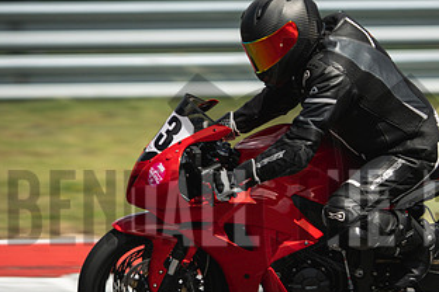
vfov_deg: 2.5
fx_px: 6804
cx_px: 304
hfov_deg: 3.7
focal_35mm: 558
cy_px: 210
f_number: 2
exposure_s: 1/400
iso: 320
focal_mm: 200
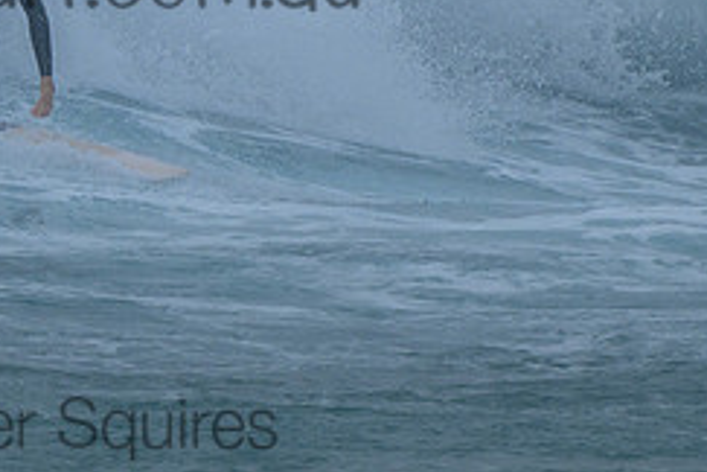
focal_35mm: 1313
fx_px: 25784
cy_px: -60
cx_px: 52
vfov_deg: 1.0
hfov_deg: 1.6
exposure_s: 1/2000
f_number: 10
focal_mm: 400
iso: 500
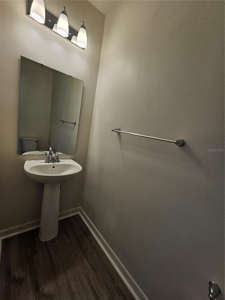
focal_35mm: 13
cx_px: 112
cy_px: 150
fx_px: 113
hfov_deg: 89.9
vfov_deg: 106.2
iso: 64
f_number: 2.2
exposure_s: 1/120
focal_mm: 2.2
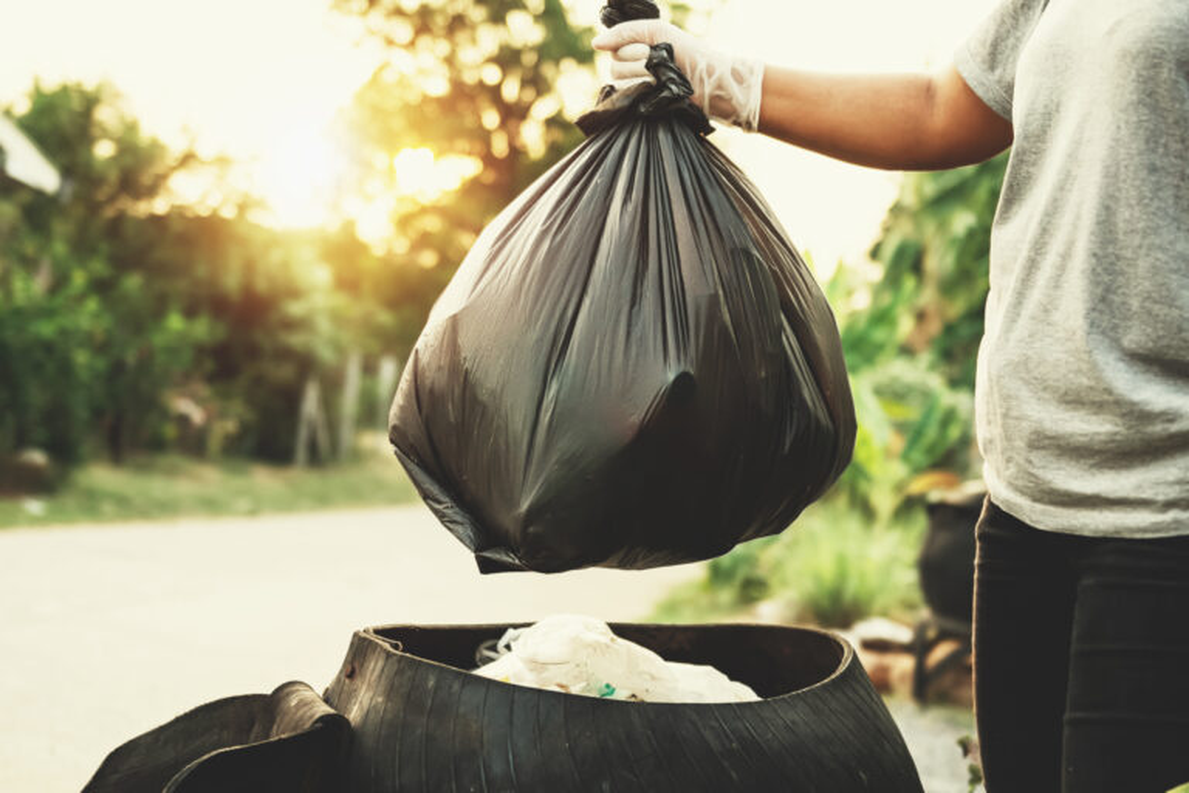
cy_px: 396
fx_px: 2180
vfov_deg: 20.6
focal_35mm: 66
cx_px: 594
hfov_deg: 30.5
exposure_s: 1/200
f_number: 2.8
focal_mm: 44
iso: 79
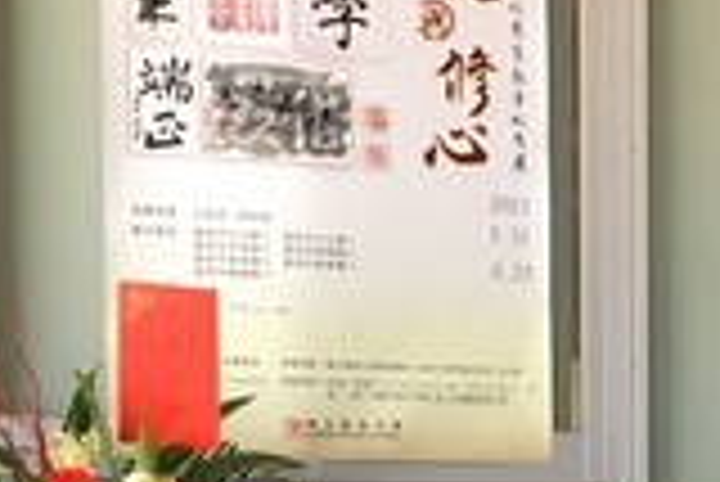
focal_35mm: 132
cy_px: 543
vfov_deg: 10.3
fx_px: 2642
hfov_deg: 14.4
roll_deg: +0.6
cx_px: 1112
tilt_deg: +0.3
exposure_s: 1/40
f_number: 2.2
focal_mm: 4.15
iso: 25
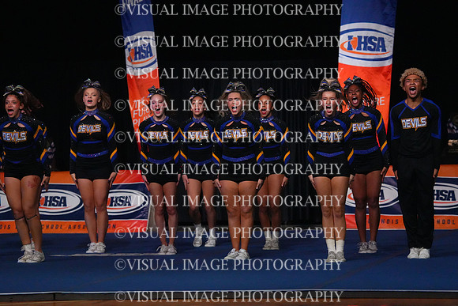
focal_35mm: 190
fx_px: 2418
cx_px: 229
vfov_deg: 7.2
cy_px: 153
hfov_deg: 10.8
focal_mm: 190
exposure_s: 1/1250
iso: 16000
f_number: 5.6
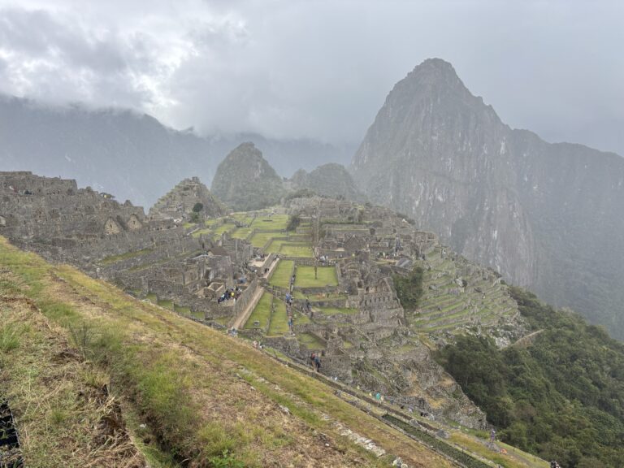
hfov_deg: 67.3
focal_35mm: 26
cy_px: 234
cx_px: 312
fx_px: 469
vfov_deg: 53.1
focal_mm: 5.96
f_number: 1.6
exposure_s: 1/775
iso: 50
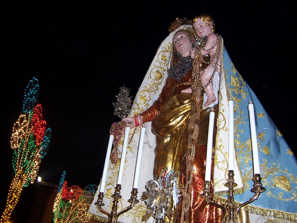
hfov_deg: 55.4
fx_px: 283
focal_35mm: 33
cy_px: 112
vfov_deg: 42.9
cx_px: 148
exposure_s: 1/60
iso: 80
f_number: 2.8
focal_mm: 5.5
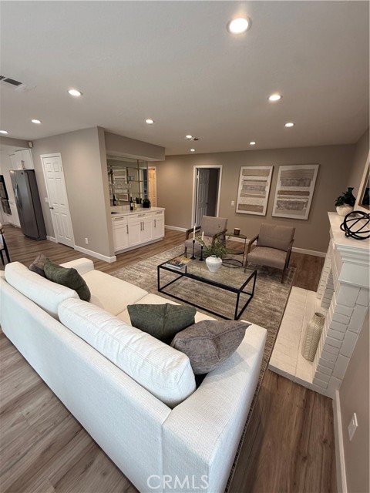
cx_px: 185
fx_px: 200
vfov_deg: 102.1
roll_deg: -2.1
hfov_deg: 85.7
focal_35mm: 14
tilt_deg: -17.4
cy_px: 246
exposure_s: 1/120
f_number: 2.2
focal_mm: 2.22
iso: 160
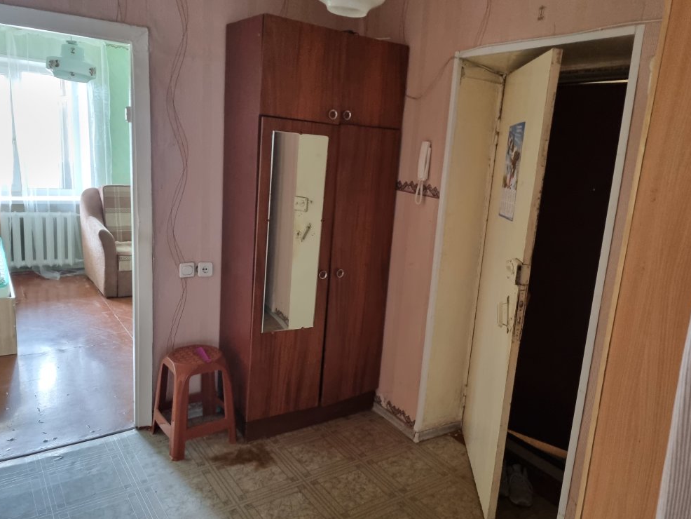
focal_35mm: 27
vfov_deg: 51.4
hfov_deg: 65.3
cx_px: 348
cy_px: 269
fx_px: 539
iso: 640
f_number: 1.8
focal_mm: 5.4
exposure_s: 1/50
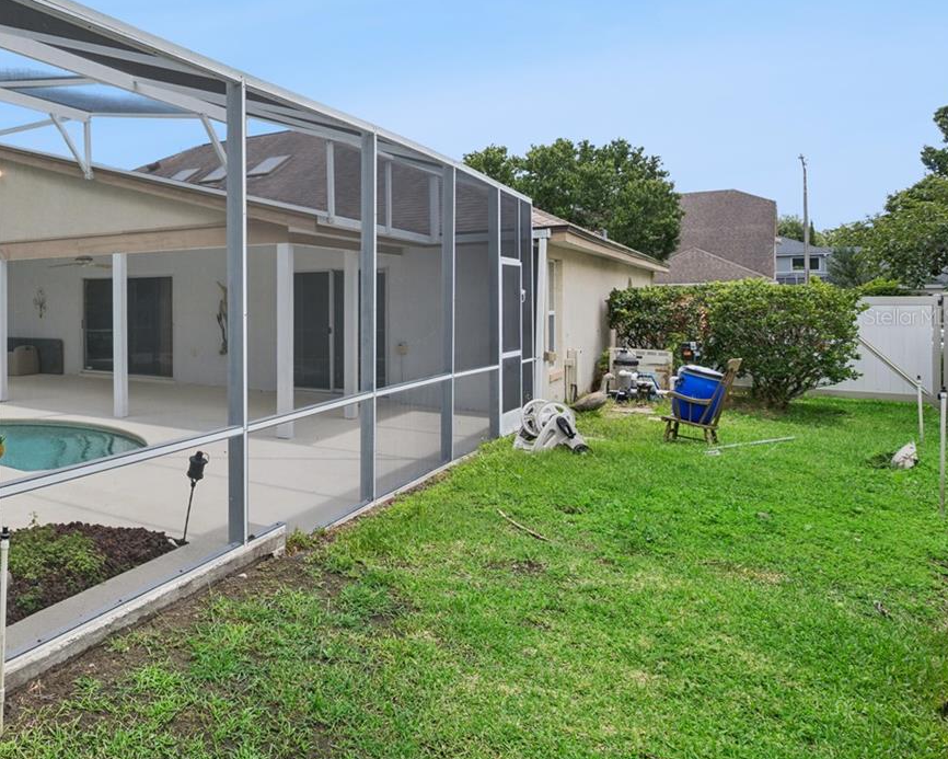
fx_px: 754
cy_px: 317
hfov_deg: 55.3
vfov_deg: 53.2
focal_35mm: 27
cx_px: 85
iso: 200
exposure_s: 1/125
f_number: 9
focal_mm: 15.5
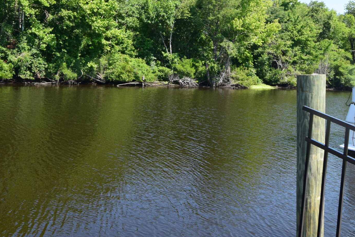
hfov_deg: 52.5
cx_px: 134
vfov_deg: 36.4
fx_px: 356
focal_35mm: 36
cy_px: 76
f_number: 10
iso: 400
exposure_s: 1/250
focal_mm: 11
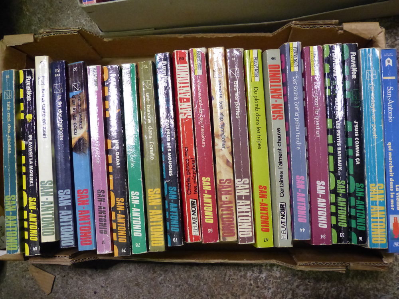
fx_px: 392
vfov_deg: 41.8
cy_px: 150
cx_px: 200
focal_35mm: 34
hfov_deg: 54.0
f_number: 2.8
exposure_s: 1/60
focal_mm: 6.2
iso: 800
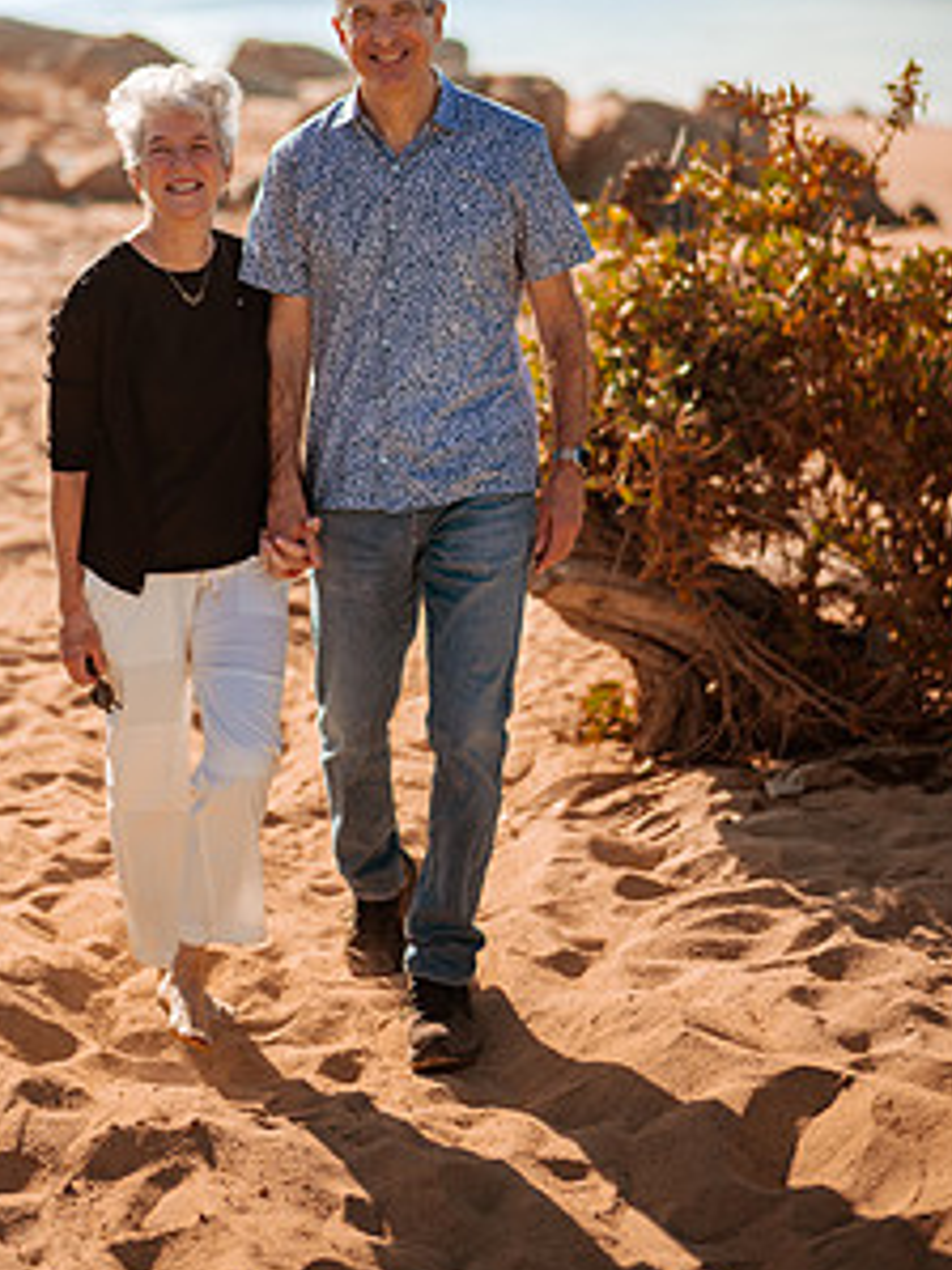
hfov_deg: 17.5
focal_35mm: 84
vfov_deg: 23.1
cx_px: 357
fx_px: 3082
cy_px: 382
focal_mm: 58
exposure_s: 1/8000
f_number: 1.8
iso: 50
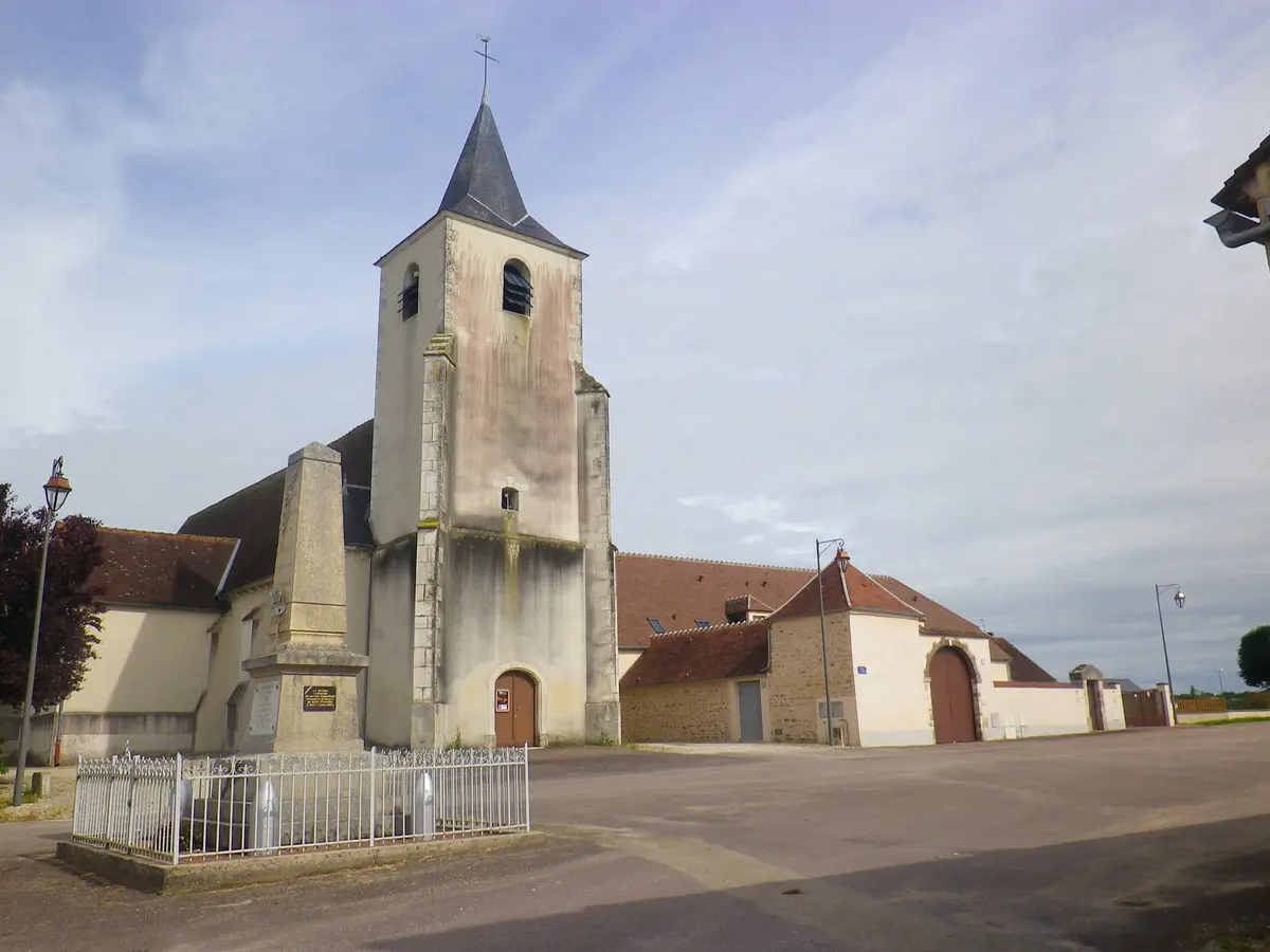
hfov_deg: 63.4
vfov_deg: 49.7
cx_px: 635
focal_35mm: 28
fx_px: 1027
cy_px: 476
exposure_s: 1/200
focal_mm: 5
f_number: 8.3
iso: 80
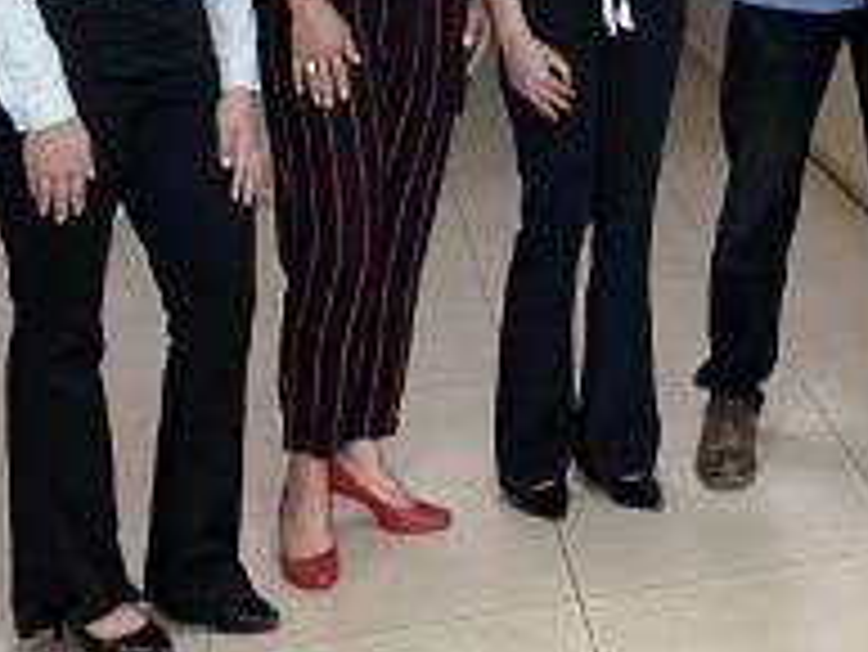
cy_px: -279
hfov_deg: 20.7
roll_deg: -0.3
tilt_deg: -3.6
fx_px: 2158
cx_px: 1129
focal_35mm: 86
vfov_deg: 16.0
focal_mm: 4.25
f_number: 1.8
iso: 80
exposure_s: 1/60
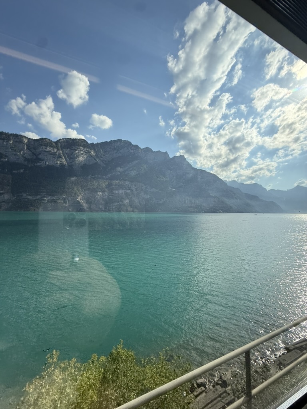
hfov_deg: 85.7
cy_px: 204
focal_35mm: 14
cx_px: 154
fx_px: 166
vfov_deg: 102.1
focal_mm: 2.22
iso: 50
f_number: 2.2
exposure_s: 1/1145
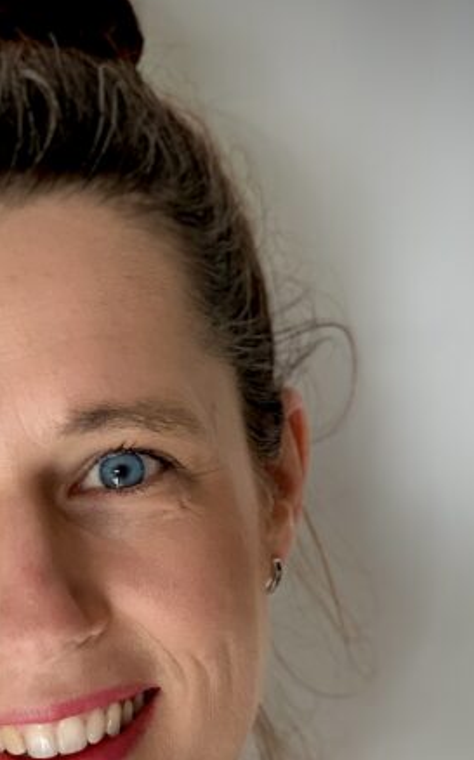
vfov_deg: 16.0
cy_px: 706
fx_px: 2672
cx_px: 24
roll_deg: -0.9
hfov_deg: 10.1
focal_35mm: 129
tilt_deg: -13.8
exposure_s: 1/122
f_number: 2.4
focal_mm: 6
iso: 50
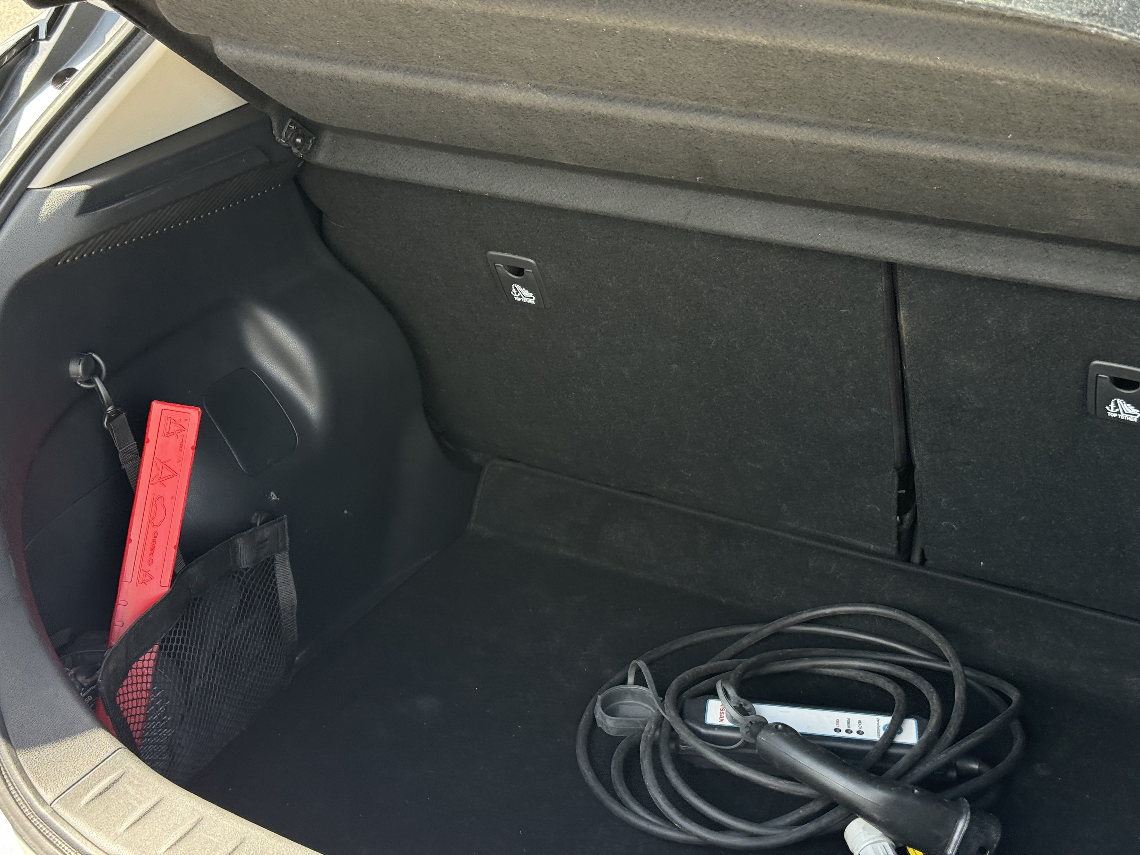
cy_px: 428
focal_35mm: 48
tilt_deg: -22.7
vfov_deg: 30.3
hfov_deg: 39.7
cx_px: 570
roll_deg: +1.3
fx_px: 1581
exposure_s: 1/206
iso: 64
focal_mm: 6.76
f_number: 1.78
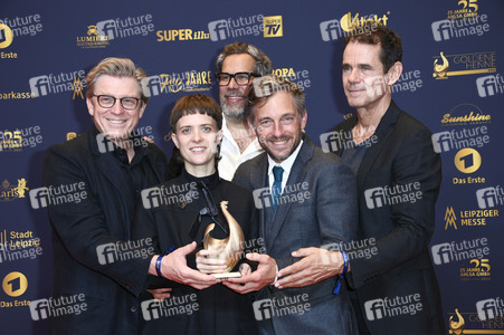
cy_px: 168
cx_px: 252
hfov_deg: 34.5
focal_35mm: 58
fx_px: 811
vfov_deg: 23.3
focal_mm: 58
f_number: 5.6
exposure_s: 1/200
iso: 1000
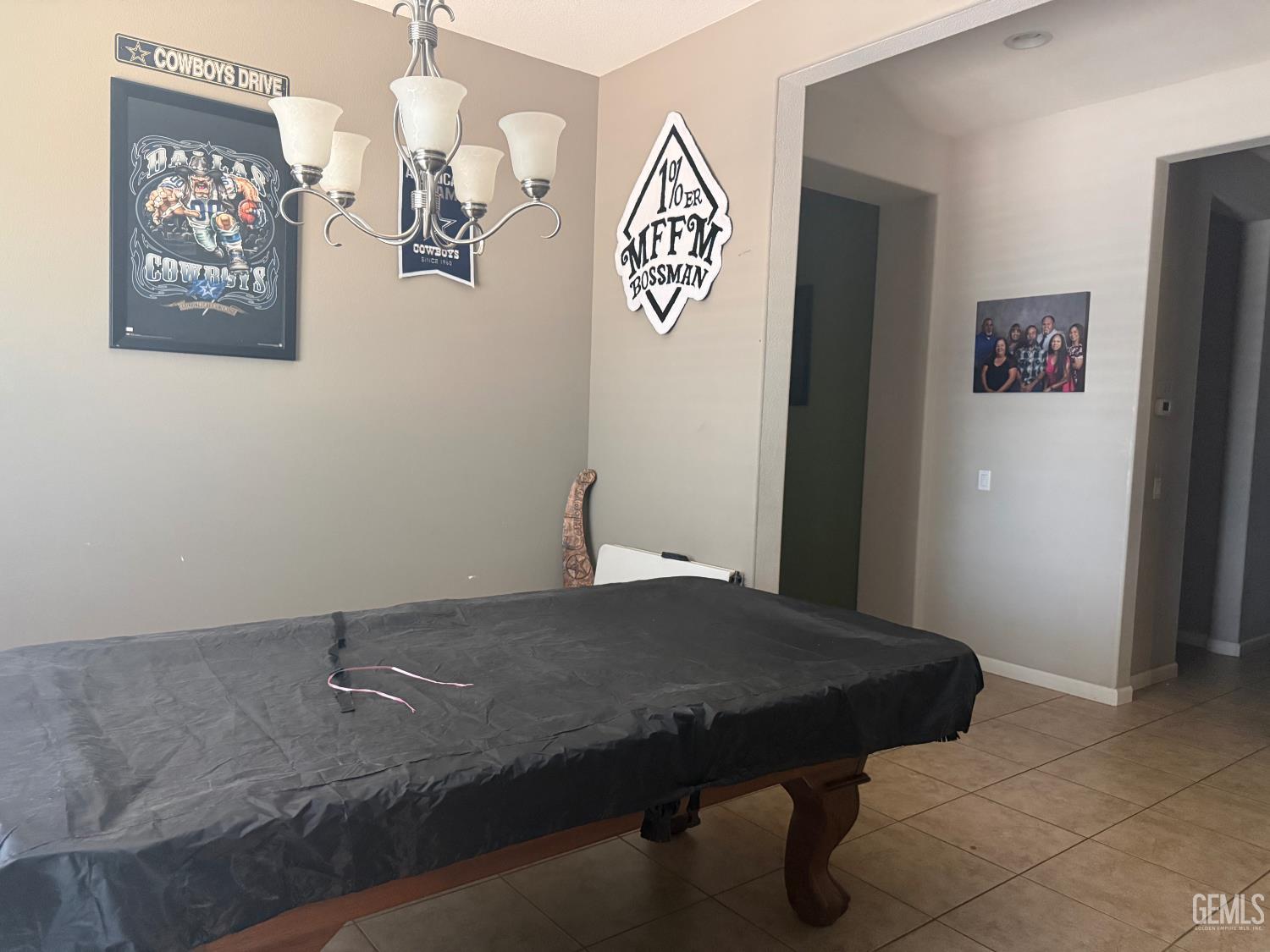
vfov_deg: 56.8
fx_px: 881
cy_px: 476
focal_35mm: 24
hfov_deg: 71.6
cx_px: 635
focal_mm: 6.76
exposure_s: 1/60
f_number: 1.78
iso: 800
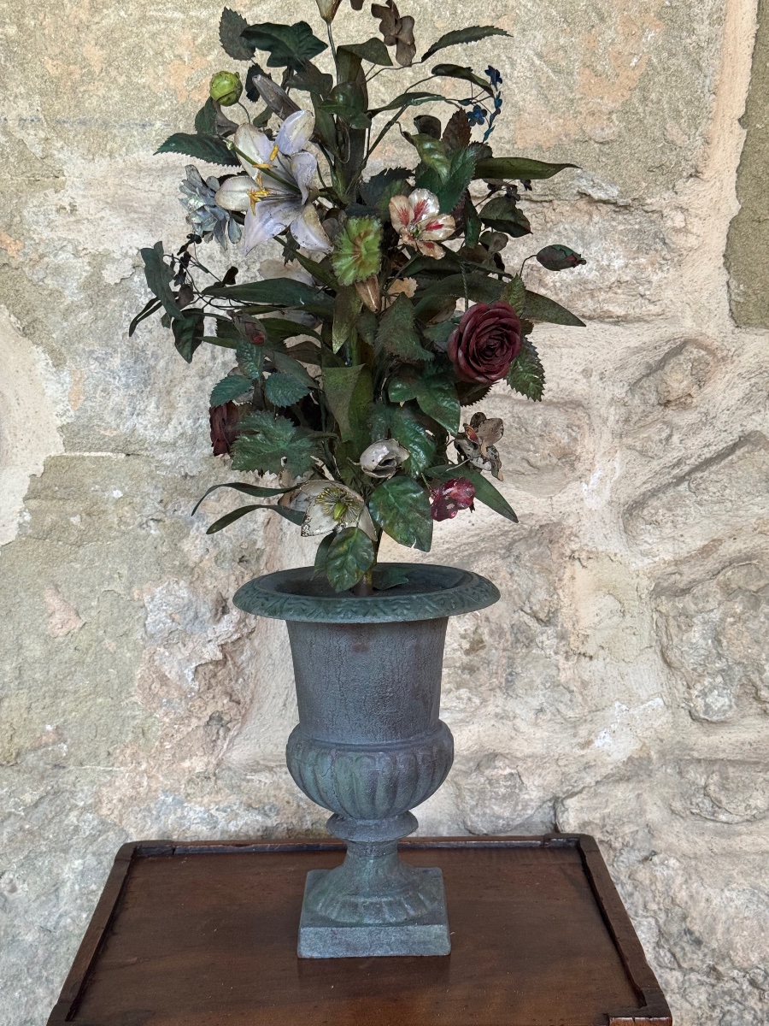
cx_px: 384
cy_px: 513
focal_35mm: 48
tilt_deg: -7.0
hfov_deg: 30.3
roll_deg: -1.9
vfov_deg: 39.7
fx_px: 1422
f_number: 1.78
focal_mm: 6.76
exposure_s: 1/33
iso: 200
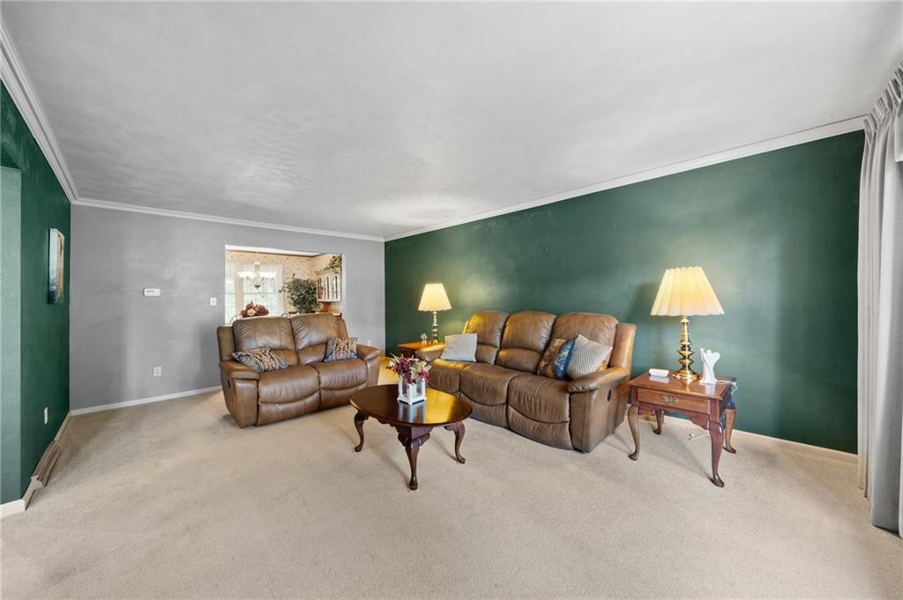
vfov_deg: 89.9
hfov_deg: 112.7
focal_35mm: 12
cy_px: 300
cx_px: 452
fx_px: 301
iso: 50
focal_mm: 12
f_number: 11
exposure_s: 15
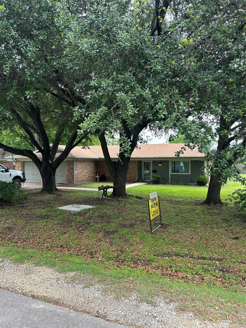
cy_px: 164
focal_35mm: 26
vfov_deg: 67.3
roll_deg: -0.7
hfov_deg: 53.1
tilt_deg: +0.7
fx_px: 246
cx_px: 123
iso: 50
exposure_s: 1/588
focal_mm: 5.7
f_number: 1.5
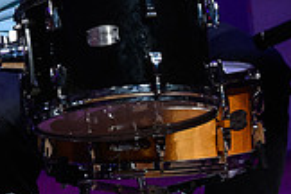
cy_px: -128
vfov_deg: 1.5
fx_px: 7565
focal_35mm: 936
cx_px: 52
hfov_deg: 2.2
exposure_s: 1/320
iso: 3200
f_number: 8
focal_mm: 175
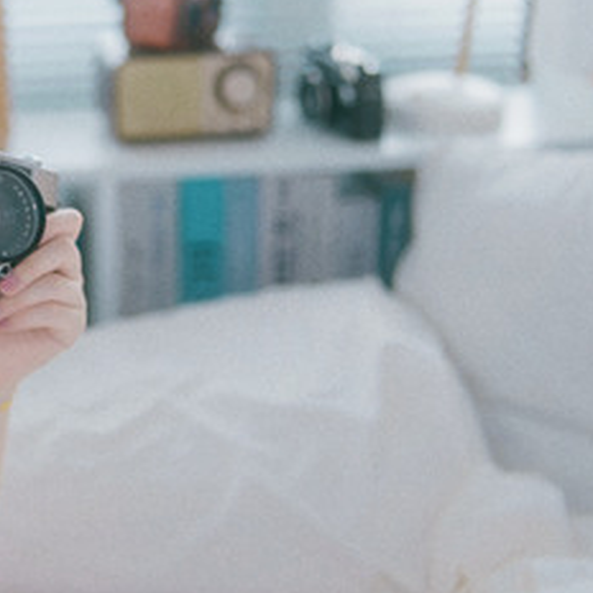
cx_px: 69
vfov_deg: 17.3
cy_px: 179
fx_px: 1938
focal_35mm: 100
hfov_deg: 17.2
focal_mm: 35
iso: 400
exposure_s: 1/160
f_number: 1.4
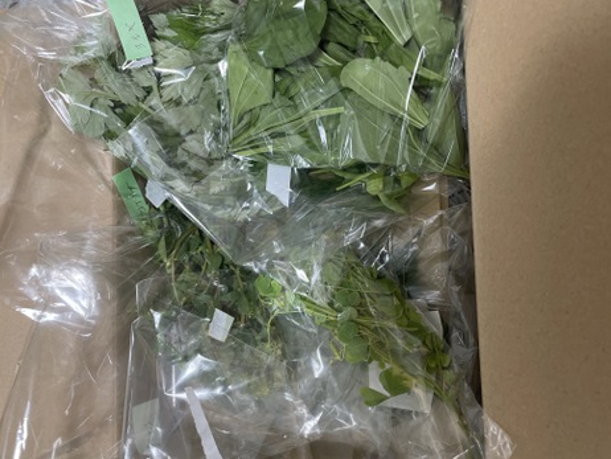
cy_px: 231
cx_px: 295
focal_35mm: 27
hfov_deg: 65.3
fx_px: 477
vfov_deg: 51.4
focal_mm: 4.2
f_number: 1.6
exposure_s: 1/60
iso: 160
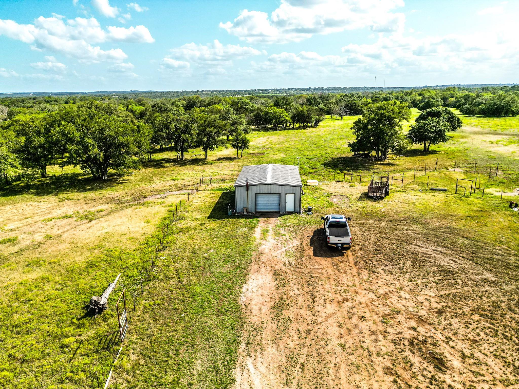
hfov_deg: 71.6
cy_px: 194
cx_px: 260
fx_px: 360
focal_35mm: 24
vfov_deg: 56.8
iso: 200
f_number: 1.7
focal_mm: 6.72
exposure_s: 1/5000
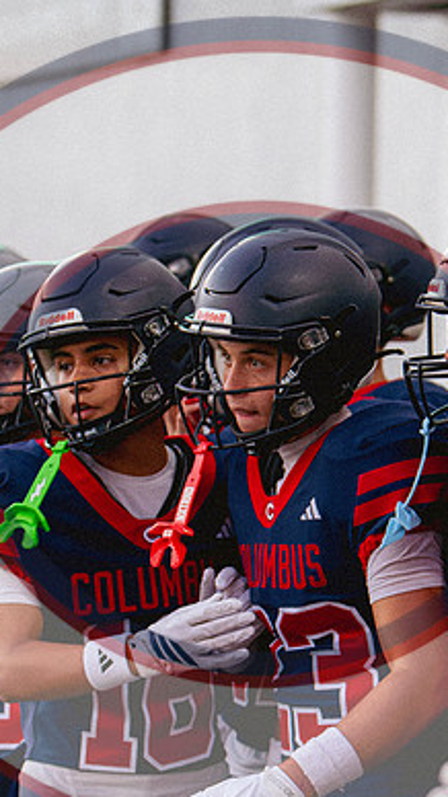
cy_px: 611
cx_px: 221
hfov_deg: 6.5
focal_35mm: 186
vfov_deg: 11.5
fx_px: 3931
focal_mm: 75
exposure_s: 1/1000
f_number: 2.8
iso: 4000
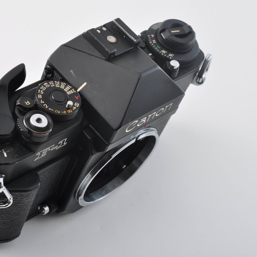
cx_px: 74
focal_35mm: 77
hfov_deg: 22.3
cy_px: 128
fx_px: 647
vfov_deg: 22.5
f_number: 14
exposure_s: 1/200
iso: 200
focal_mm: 40
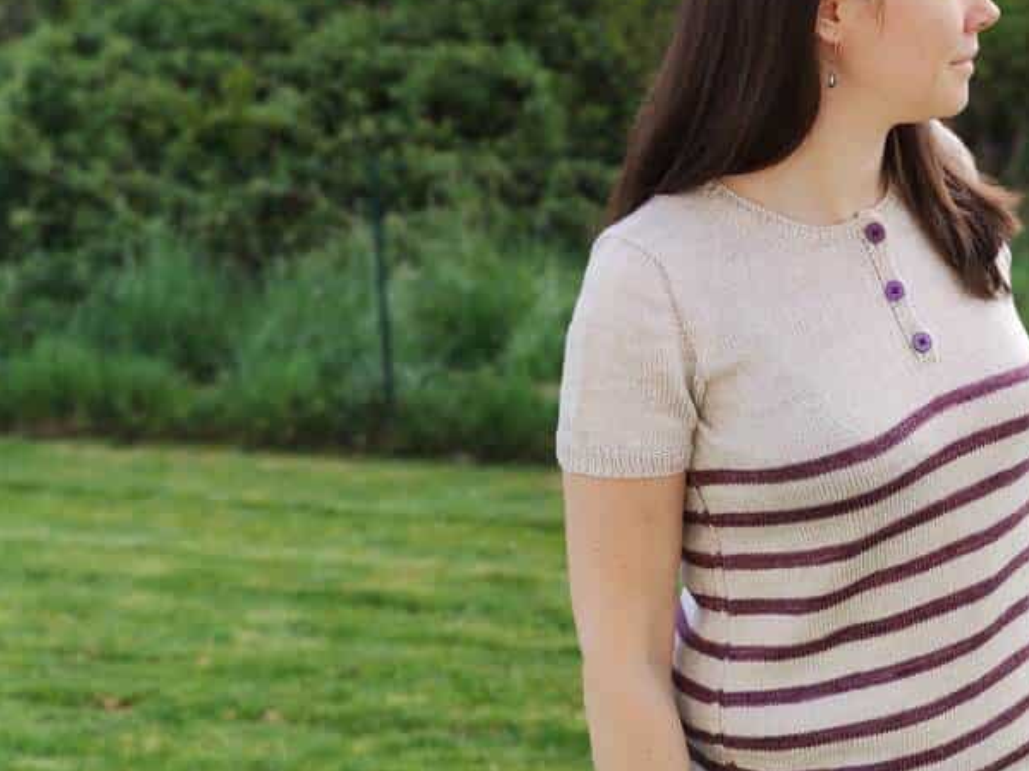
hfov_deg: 27.5
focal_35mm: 69
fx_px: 2051
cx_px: 861
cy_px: 160
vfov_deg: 21.1
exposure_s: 1/387
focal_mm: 8.16
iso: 100
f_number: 2
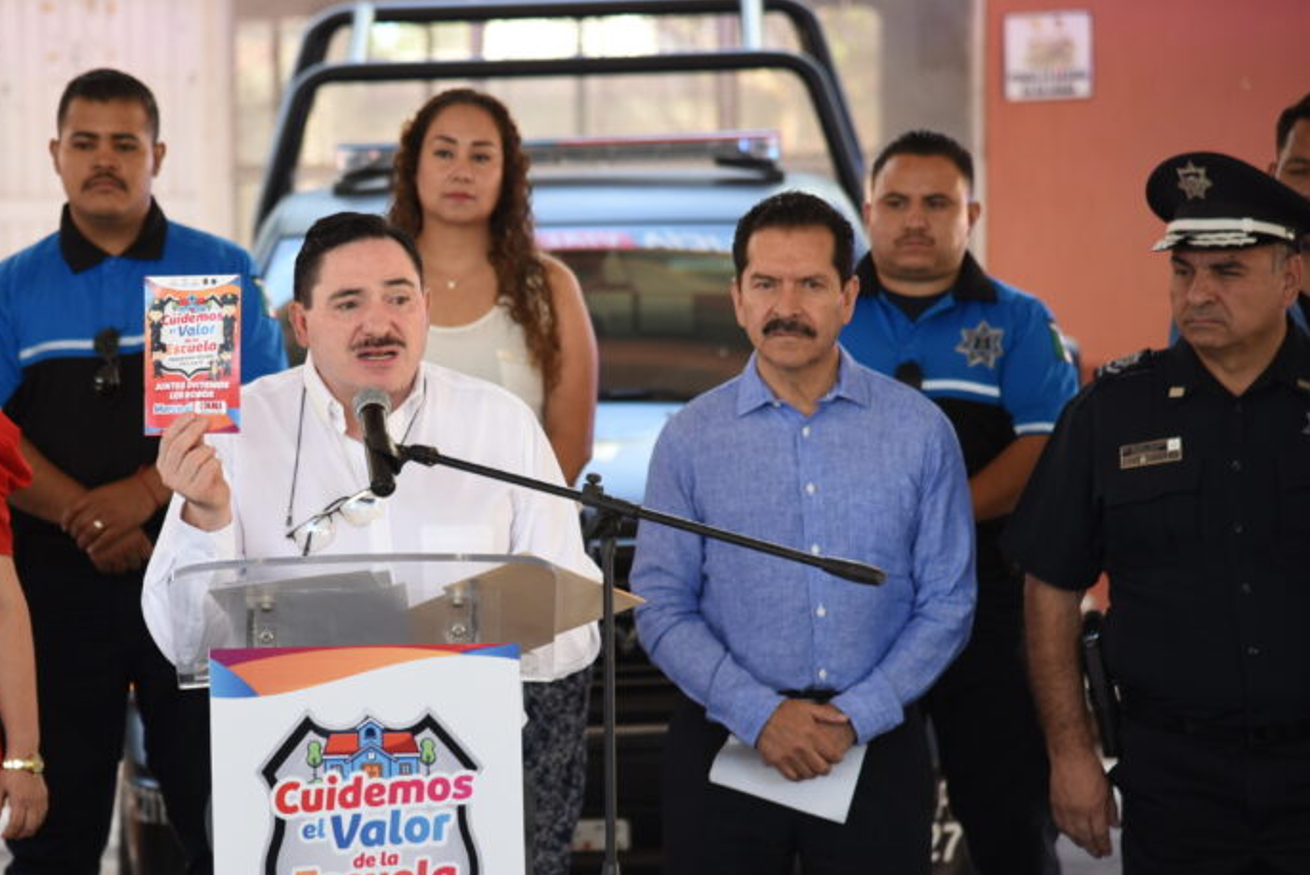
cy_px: 530
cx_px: 369
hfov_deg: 11.5
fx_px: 6516
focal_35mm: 179
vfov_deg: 7.7
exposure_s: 1/125
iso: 320
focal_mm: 120
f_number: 4
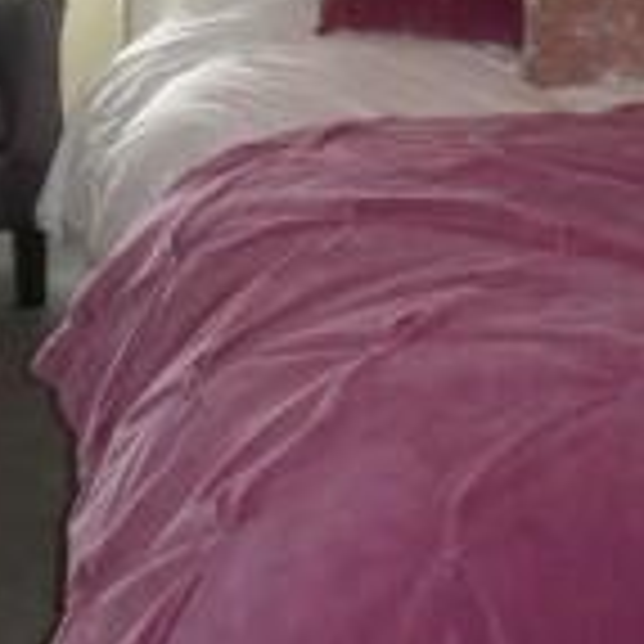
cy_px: 16
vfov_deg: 18.8
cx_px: 412
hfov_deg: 19.3
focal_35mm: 90
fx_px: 1894
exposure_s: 1/60
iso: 800
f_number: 3.3
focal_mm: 4.3
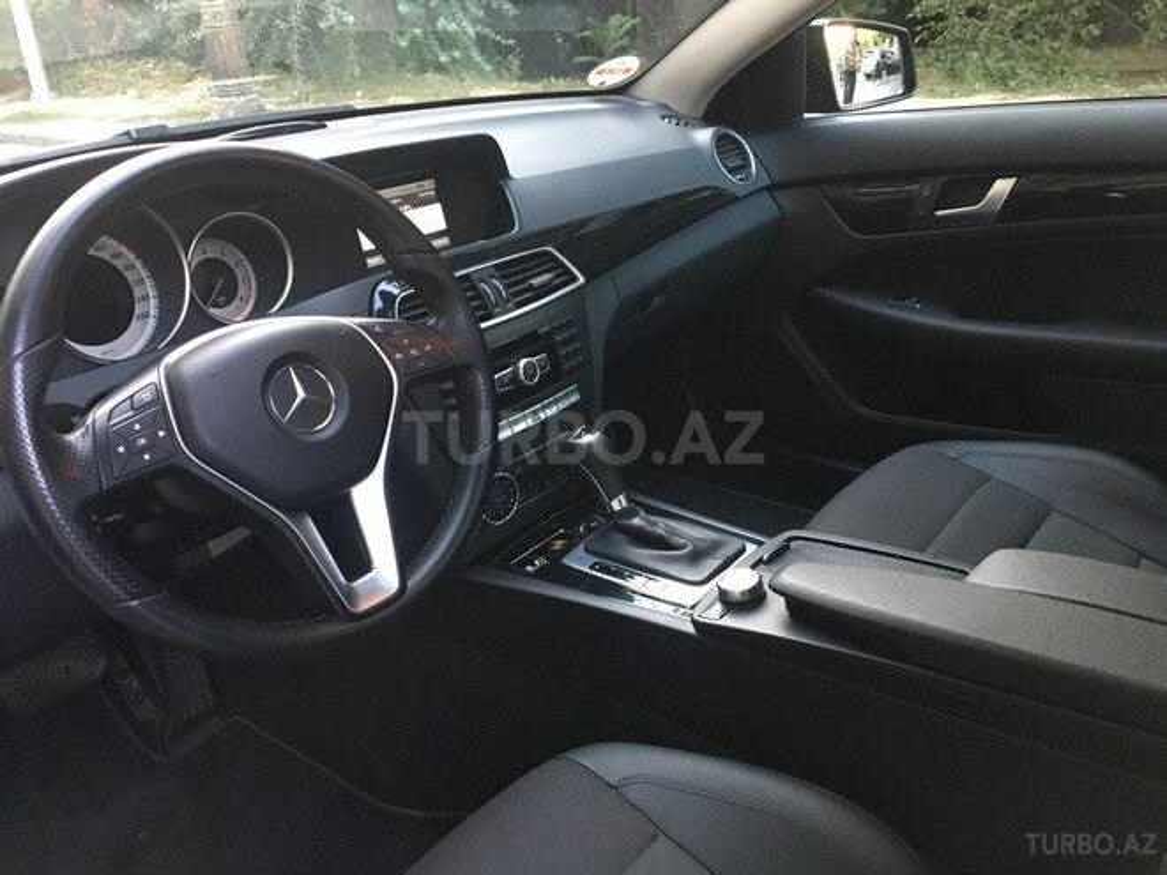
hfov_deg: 61.7
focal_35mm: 29
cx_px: 584
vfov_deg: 48.2
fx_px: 978
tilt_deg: -23.1
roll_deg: +2.1
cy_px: 438
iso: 200
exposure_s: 1/33
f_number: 2.2
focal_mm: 4.15
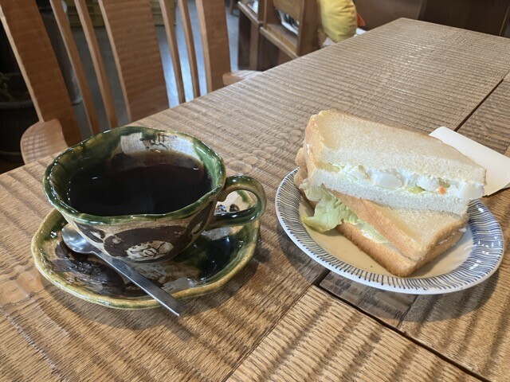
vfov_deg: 49.7
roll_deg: -3.6
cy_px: 191
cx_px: 255
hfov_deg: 63.4
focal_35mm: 28
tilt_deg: -33.9
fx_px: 413
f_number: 1.8
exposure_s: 1/60
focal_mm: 3.99
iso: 250
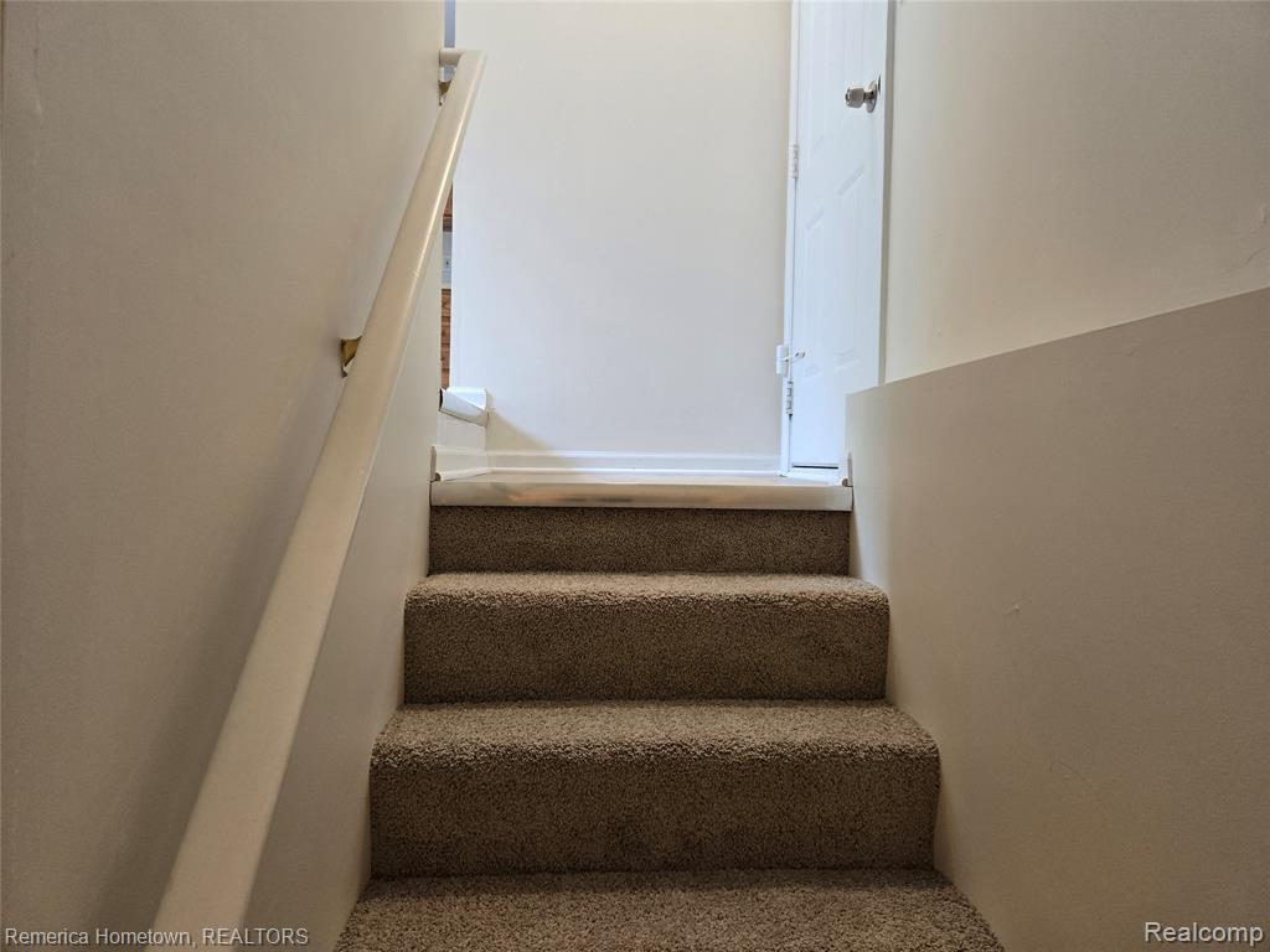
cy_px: 476
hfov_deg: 73.9
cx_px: 635
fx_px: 844
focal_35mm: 23
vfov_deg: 58.9
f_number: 1.8
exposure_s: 1/120
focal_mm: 5.4
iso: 250
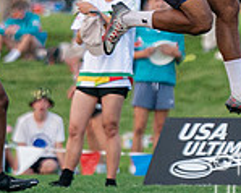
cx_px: 178
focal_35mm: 1043
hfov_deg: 1.9
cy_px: -94
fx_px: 7435
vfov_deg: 1.5
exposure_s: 1/4000
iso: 1600
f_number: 2.8
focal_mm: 200
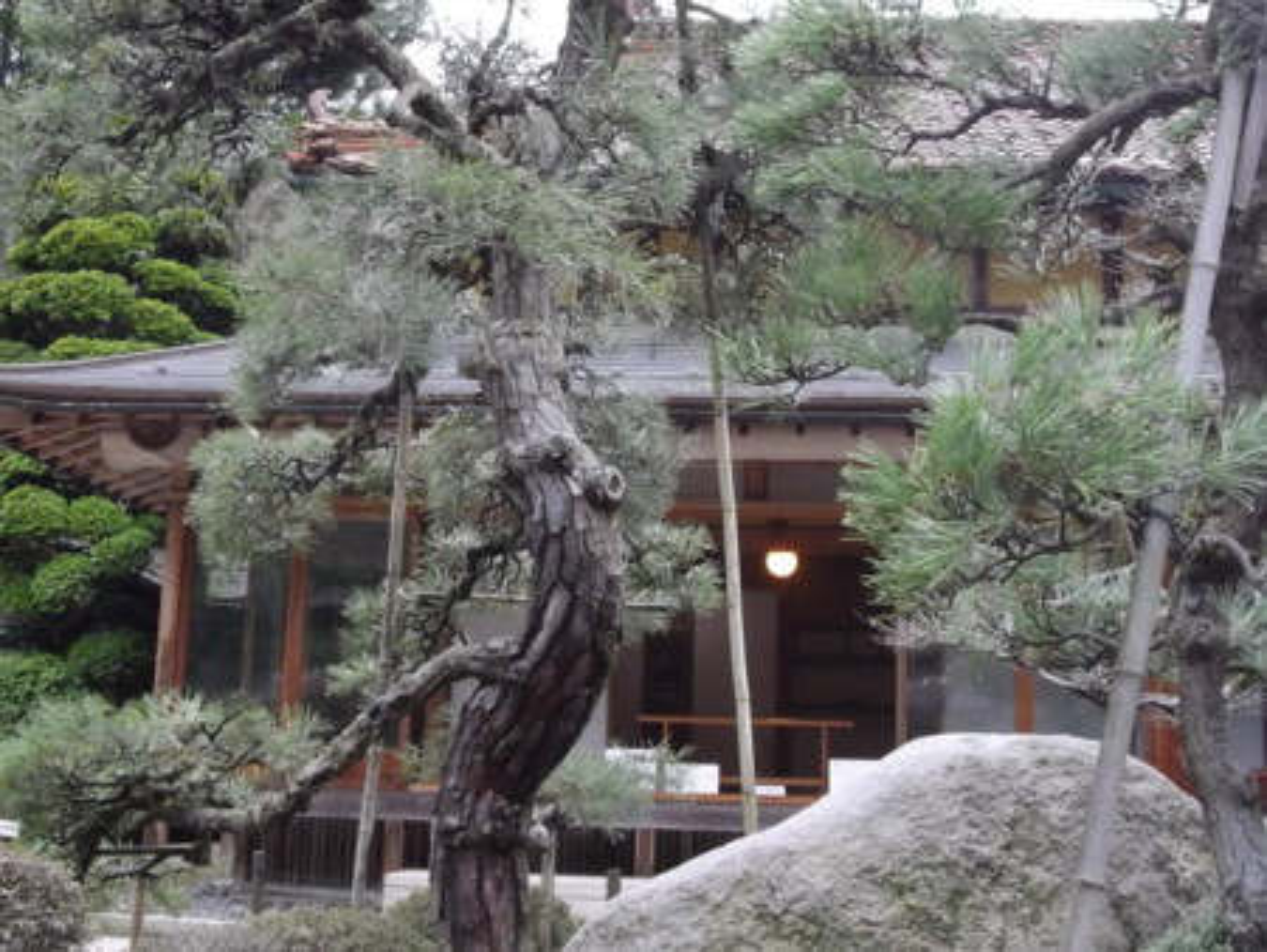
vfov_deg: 32.2
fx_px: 1648
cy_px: 476
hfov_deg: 42.1
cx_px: 634
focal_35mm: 45
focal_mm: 8.2
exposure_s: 1/60
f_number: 4.3
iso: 544
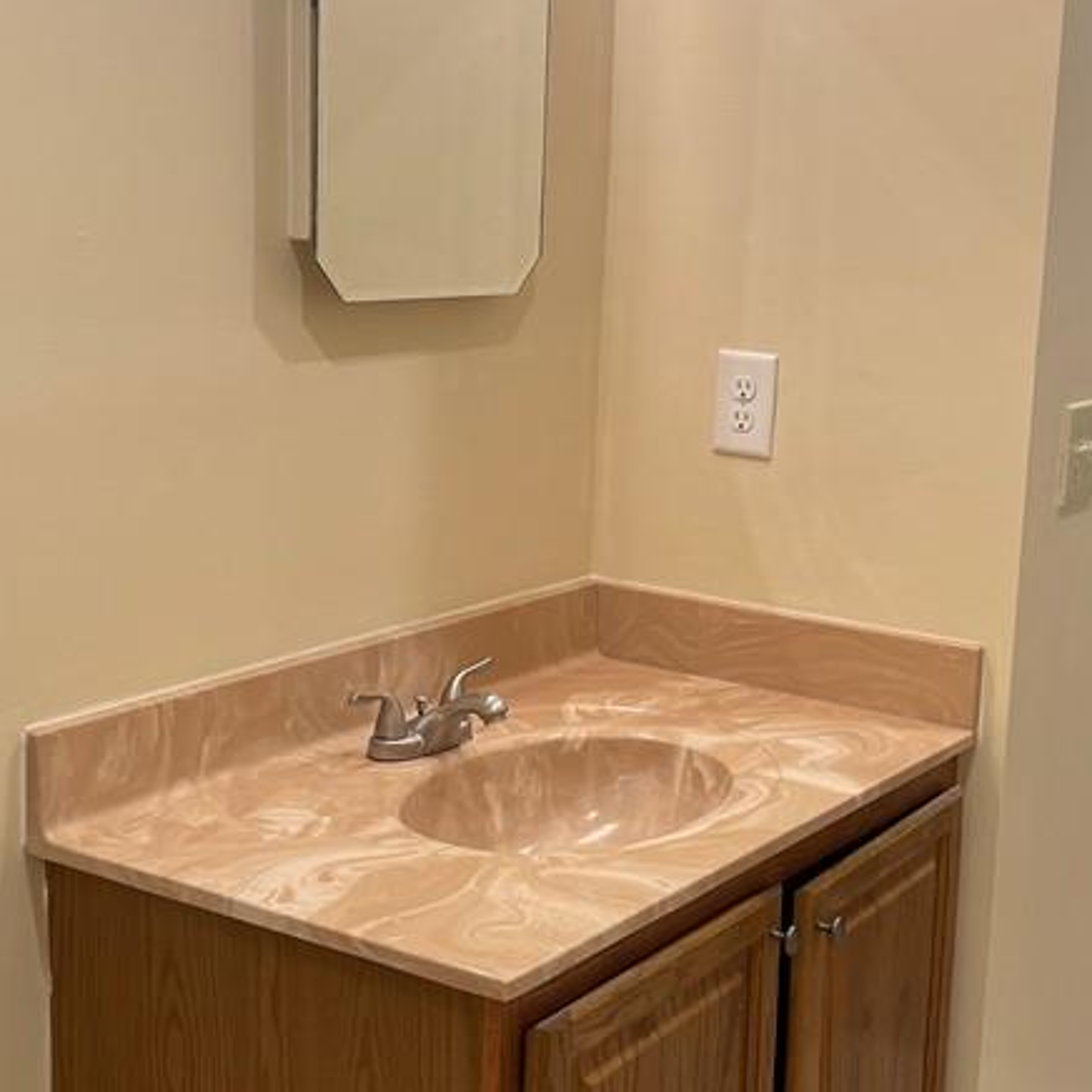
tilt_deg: -10.9
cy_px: 536
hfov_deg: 31.6
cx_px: 619
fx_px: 1927
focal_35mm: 54
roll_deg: -2.1
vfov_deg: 31.6
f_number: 1.6
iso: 64
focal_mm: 5.1
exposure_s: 1/60
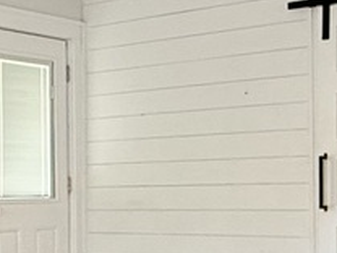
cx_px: 102
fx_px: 944
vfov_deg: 15.1
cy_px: 212
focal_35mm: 97
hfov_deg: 20.1
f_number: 2.2
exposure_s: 1/120
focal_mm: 2.22
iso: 200
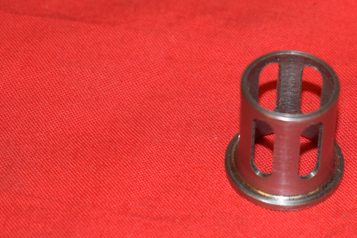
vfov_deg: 8.1
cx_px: 286
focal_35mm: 170
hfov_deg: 12.0
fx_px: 1687
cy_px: 156
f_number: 5.6
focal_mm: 55
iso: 500
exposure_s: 1/60
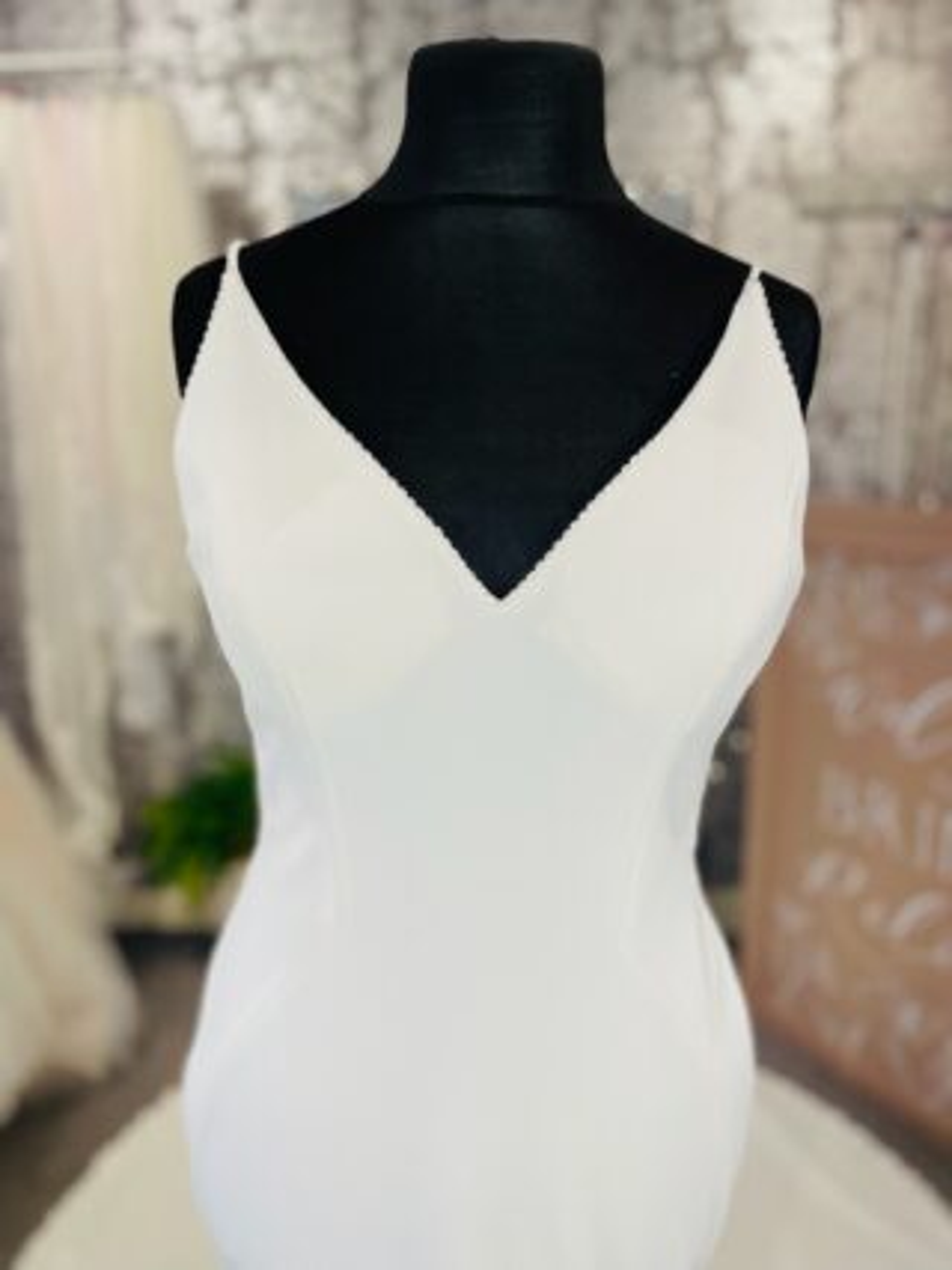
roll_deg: +1.0
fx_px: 954
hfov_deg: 53.0
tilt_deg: -12.7
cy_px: 635
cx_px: 476
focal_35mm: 26
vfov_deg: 67.3
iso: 64
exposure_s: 1/100
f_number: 1.6
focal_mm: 5.1
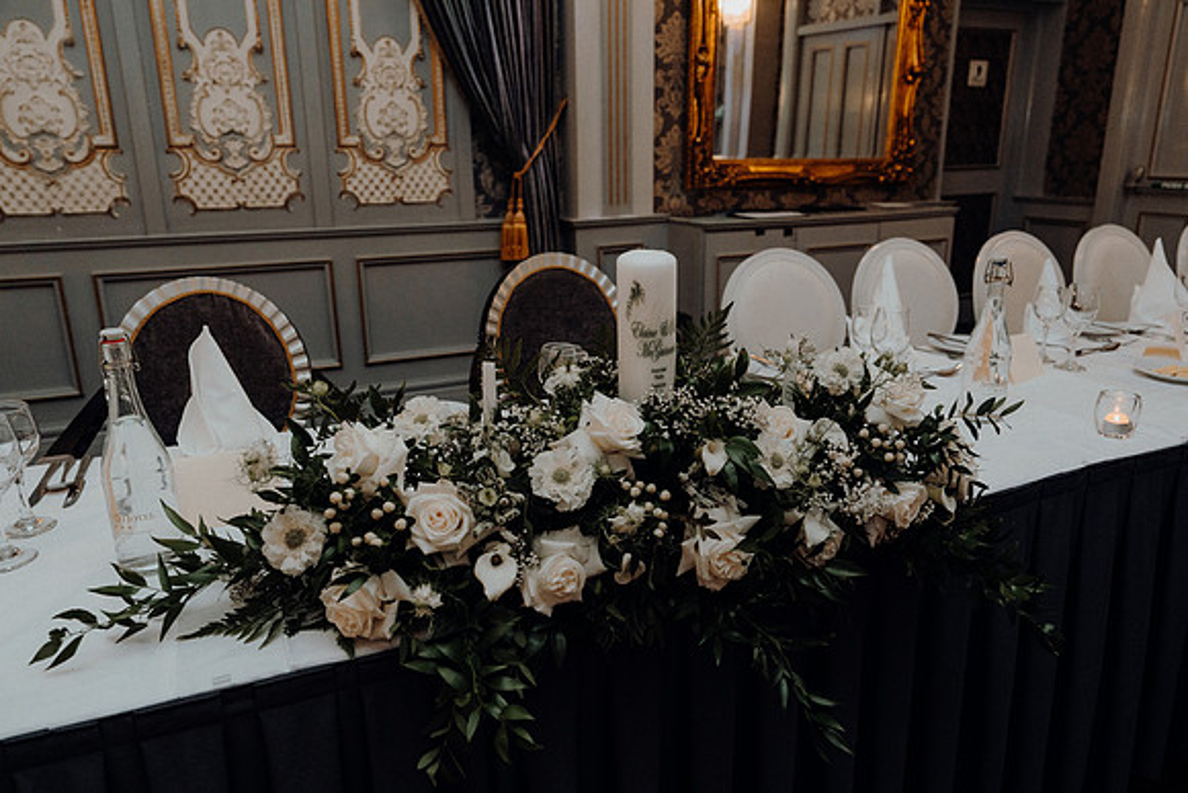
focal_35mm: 25
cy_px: 396
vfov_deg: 51.3
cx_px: 594
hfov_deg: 71.5
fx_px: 825
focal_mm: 25
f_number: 3.5
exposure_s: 1/160
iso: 2500
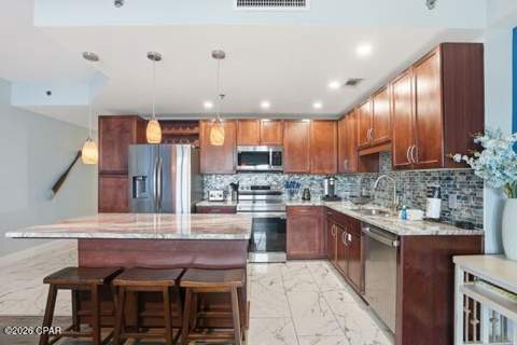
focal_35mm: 16
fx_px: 230
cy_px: 172
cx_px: 258
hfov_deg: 96.7
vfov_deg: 73.7
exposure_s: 1/30
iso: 320
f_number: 8
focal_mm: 16
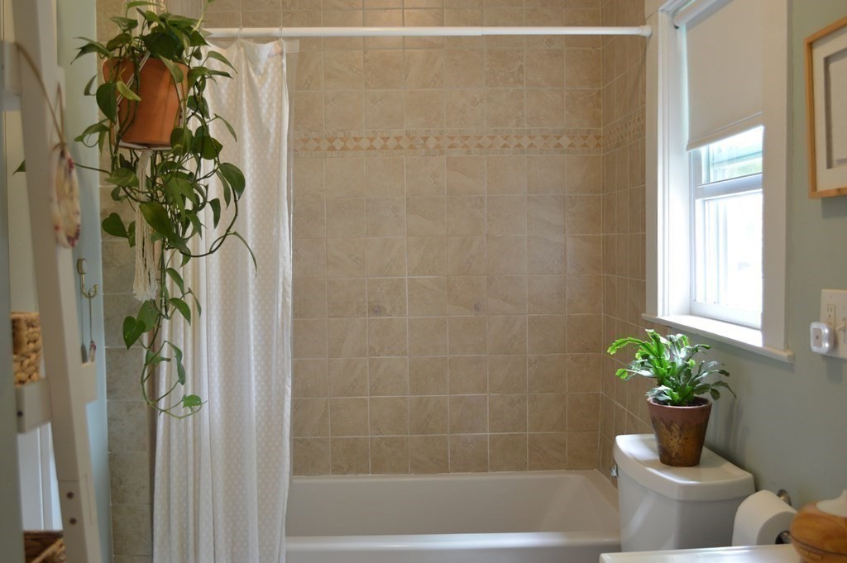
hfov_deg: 53.2
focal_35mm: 36
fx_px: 846
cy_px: 282
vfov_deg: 36.8
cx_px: 424
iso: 400
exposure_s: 1/20
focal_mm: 24
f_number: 4
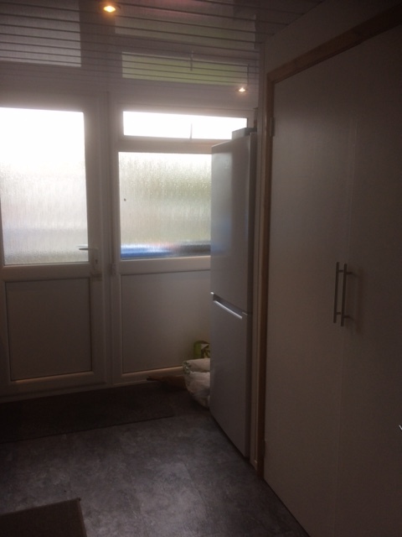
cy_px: 268
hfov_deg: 48.2
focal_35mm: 29
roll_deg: -0.5
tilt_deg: -10.2
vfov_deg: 61.7
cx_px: 201
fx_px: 449
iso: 50
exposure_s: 1/100
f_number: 2.2
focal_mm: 4.15
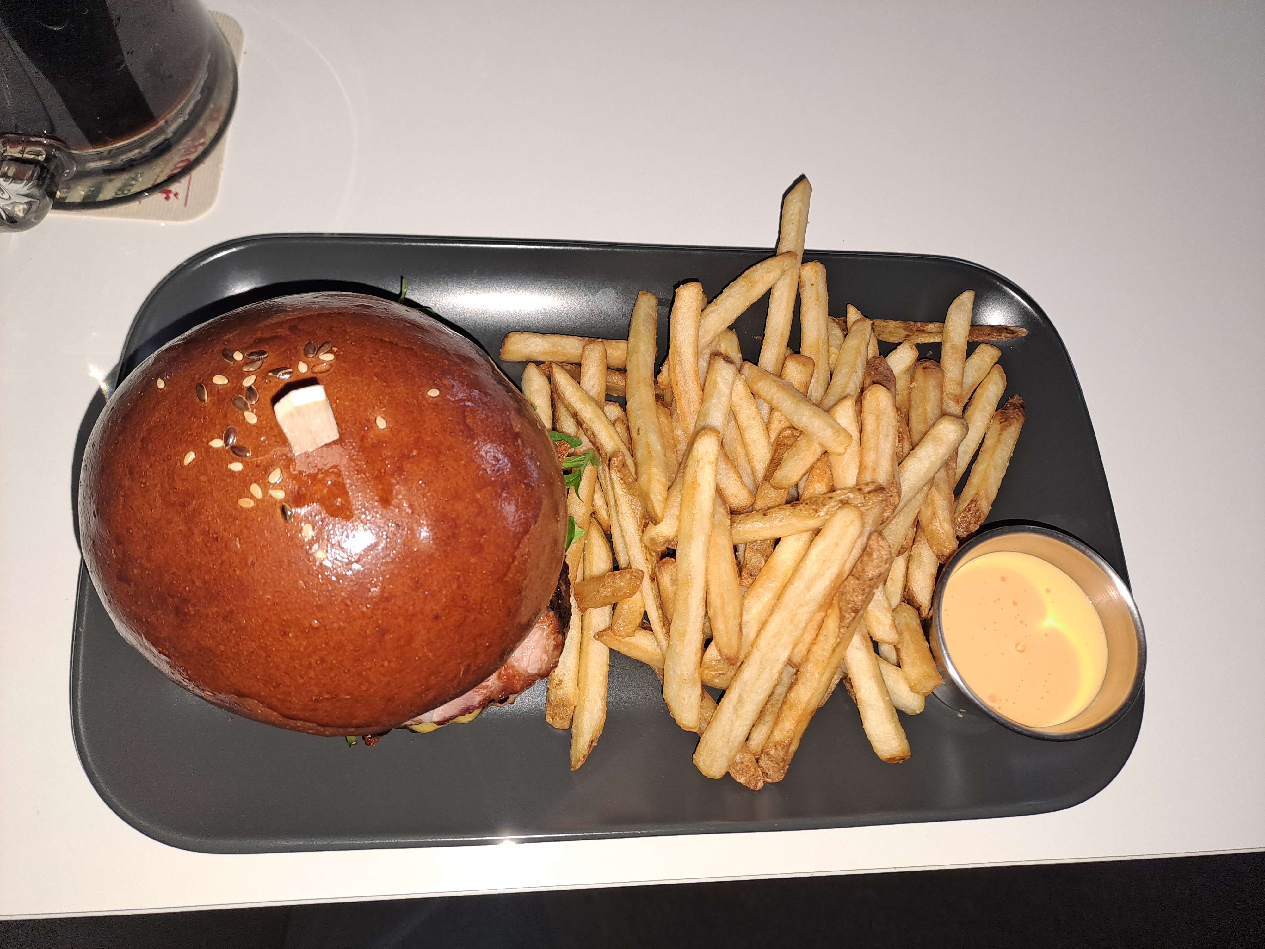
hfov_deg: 69.4
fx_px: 914
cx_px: 632
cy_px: 474
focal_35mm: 25
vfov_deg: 54.9
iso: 64
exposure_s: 1/25
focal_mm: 4.65
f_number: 1.8
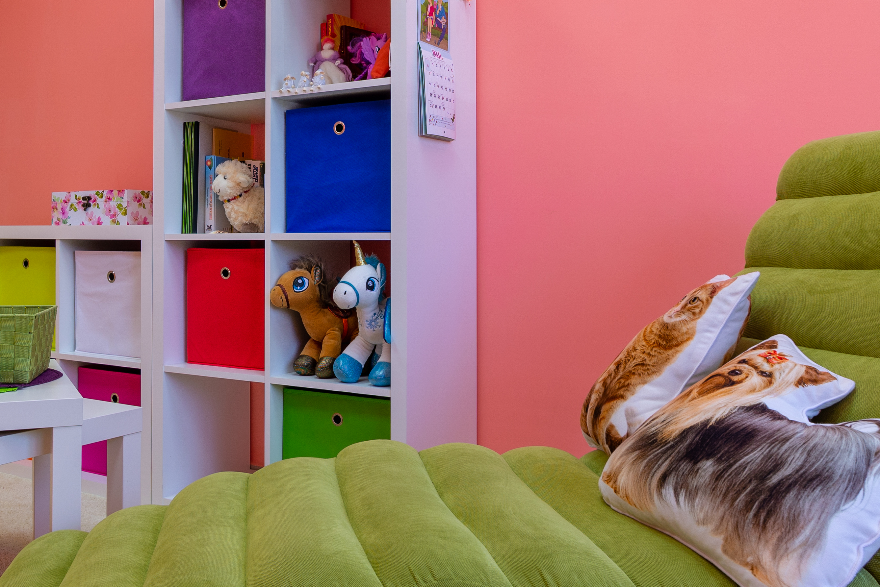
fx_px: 880
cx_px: 314
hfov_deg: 52.4
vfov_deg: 36.9
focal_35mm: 36
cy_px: 285
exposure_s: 1/20
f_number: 9
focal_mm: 16
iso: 160
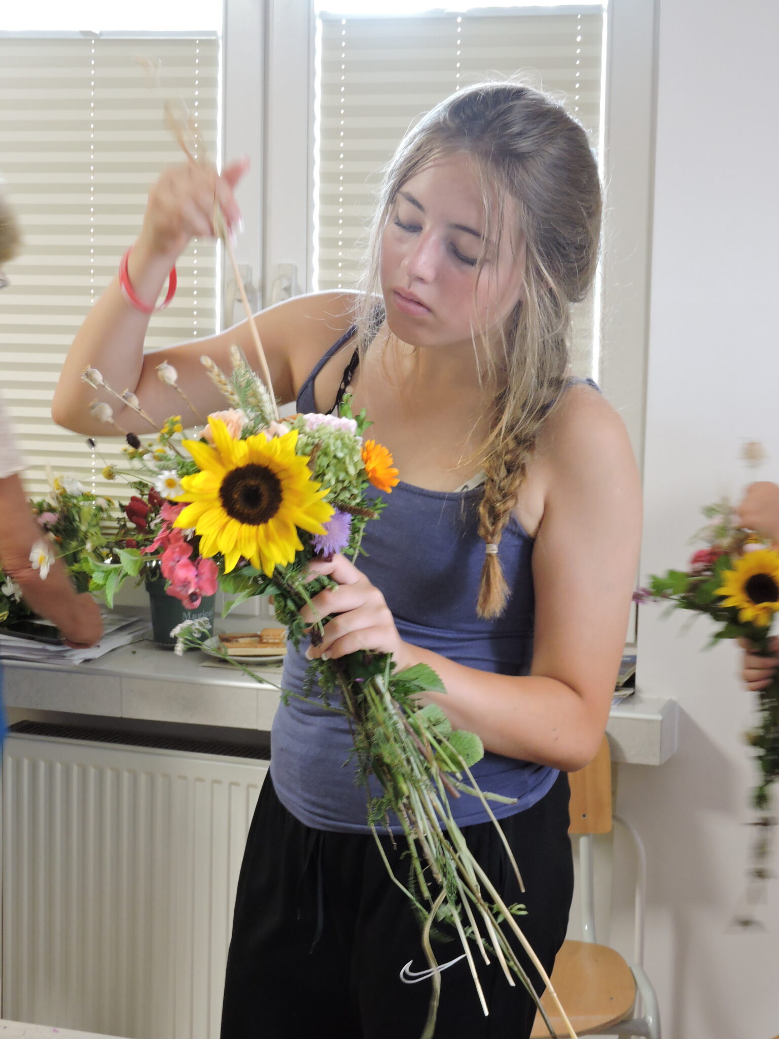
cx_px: 390
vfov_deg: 29.8
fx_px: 1950
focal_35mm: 65
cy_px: 520
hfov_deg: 22.6
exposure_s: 1/20
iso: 400
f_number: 4.2
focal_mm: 11.6
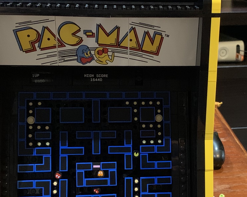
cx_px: 170
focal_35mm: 69
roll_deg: -1.5
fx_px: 504
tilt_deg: -18.1
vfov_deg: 22.1
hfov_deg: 27.3
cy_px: 119
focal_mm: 4.25
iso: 640
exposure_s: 1/24
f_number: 1.8
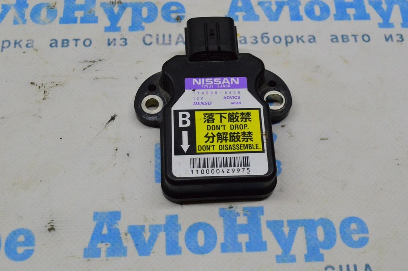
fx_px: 527
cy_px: 136
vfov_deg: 28.9
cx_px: 204
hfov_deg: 42.4
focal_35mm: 46
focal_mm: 31
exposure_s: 1/400
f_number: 10
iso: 6400
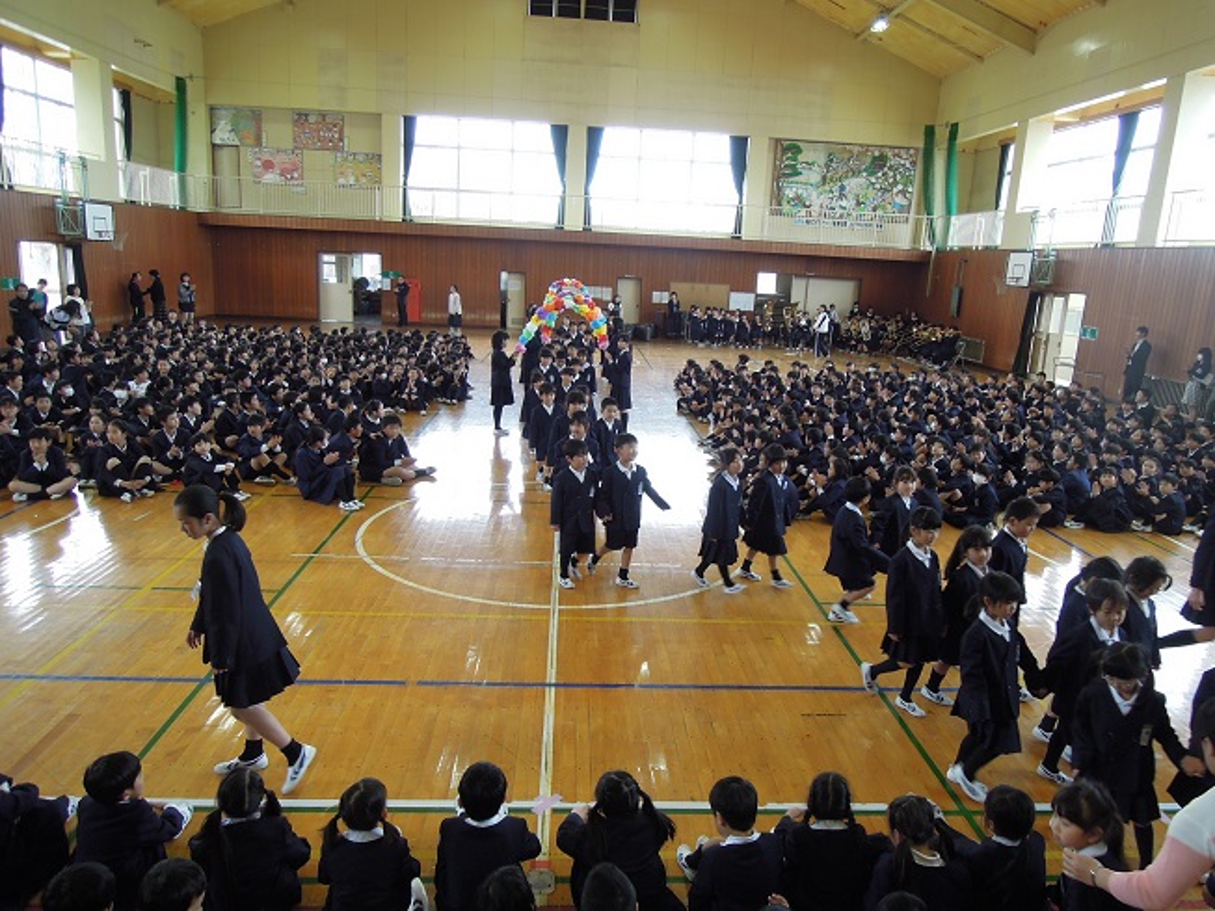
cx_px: 608
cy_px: 456
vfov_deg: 56.8
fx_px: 843
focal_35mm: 24
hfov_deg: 71.6
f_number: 2.8
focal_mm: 4.3
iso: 160
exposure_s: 1/60
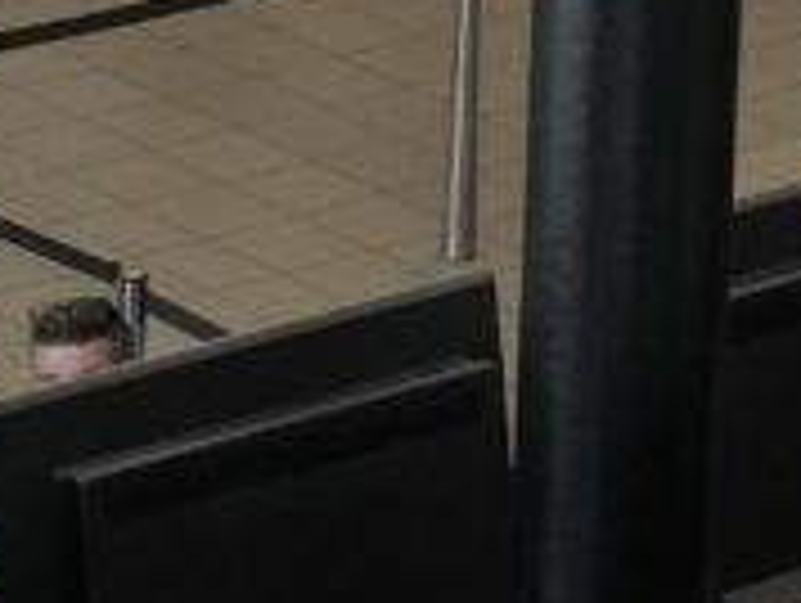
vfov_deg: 5.7
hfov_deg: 7.6
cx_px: 140
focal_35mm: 259
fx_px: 6001
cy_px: -256
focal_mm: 32
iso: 3200
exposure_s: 1/250
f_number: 5.6
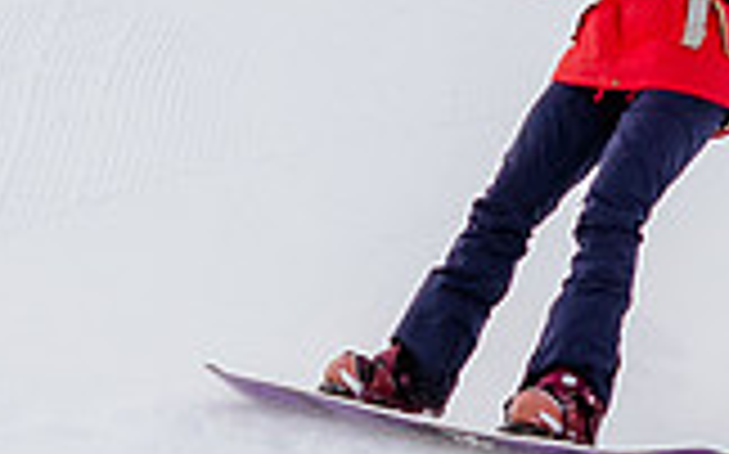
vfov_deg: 2.1
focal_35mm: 636
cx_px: 1140
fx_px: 12627
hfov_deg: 3.3
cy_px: -174
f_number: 5.6
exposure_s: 1/1250
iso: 400
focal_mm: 58
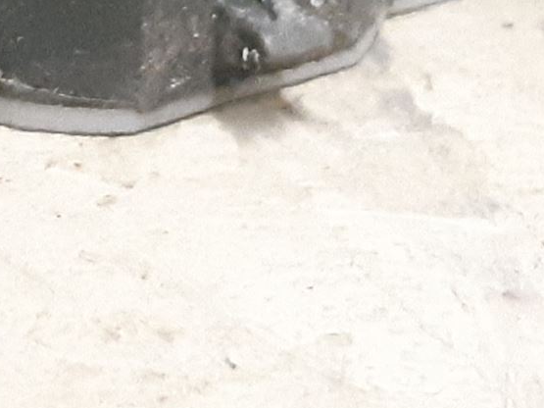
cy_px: -283
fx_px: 1508
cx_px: 192
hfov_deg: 20.4
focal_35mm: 96
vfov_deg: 14.0
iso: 800
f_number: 1.7
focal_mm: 3.93
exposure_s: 1/100
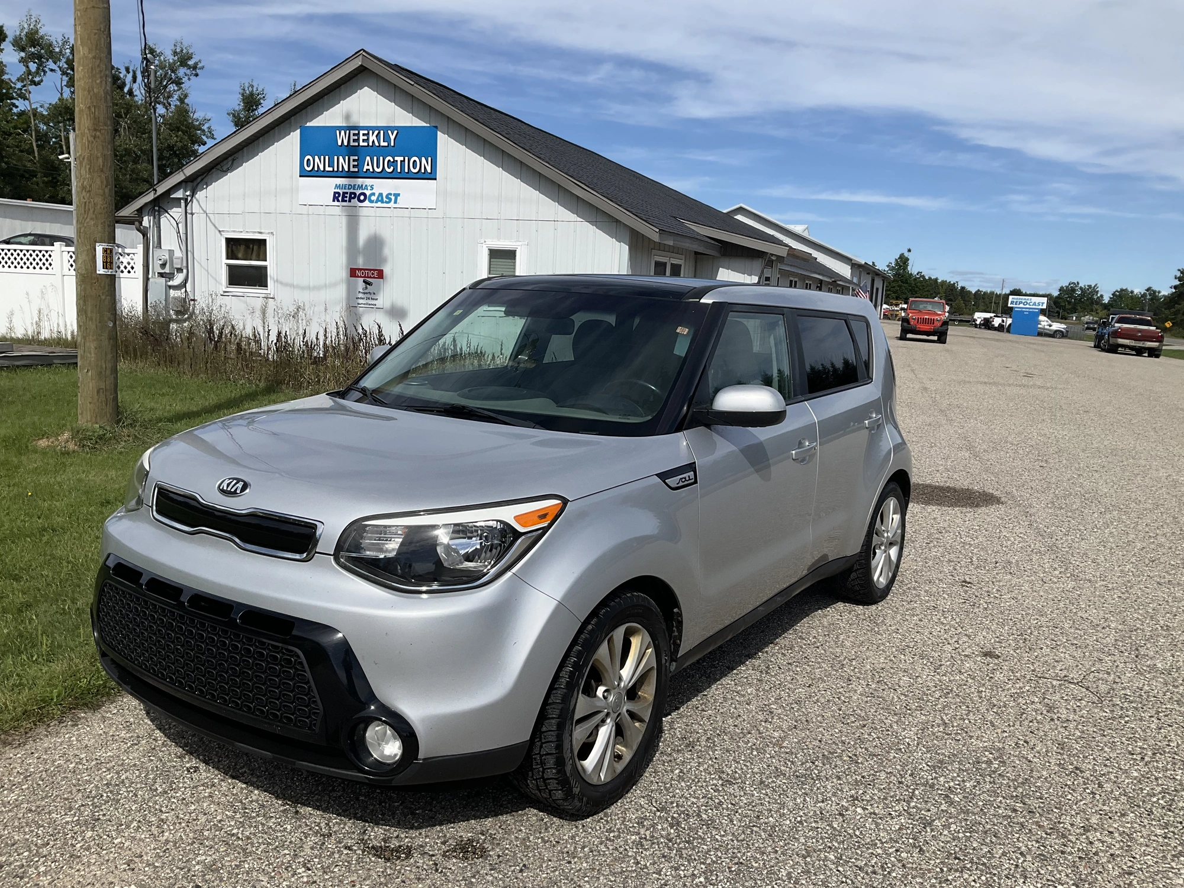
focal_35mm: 29
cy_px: 444
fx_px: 992
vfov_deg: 48.2
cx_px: 592
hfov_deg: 61.7
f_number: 1.8
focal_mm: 3
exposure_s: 1/2959
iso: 25
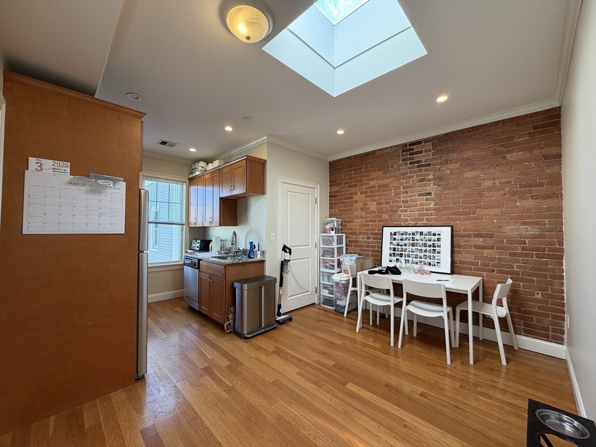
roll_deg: +0.6
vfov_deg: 85.7
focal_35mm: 14
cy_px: 224
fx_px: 241
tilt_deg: +1.4
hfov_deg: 102.1
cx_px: 298
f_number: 2.2
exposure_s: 1/120
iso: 125
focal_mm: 2.22
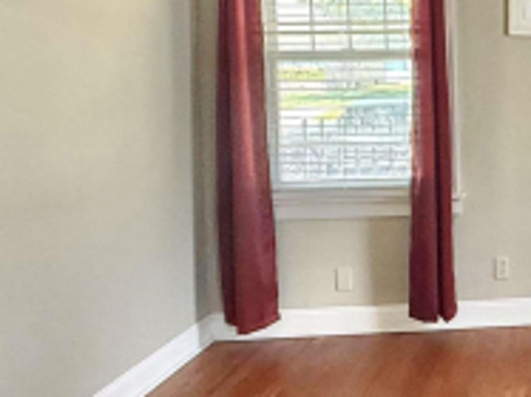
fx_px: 766
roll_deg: +1.1
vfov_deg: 28.4
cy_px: 74
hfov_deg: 30.7
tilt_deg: -1.2
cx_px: 674
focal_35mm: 50
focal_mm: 2.22
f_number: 2.2
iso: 400
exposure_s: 1/60
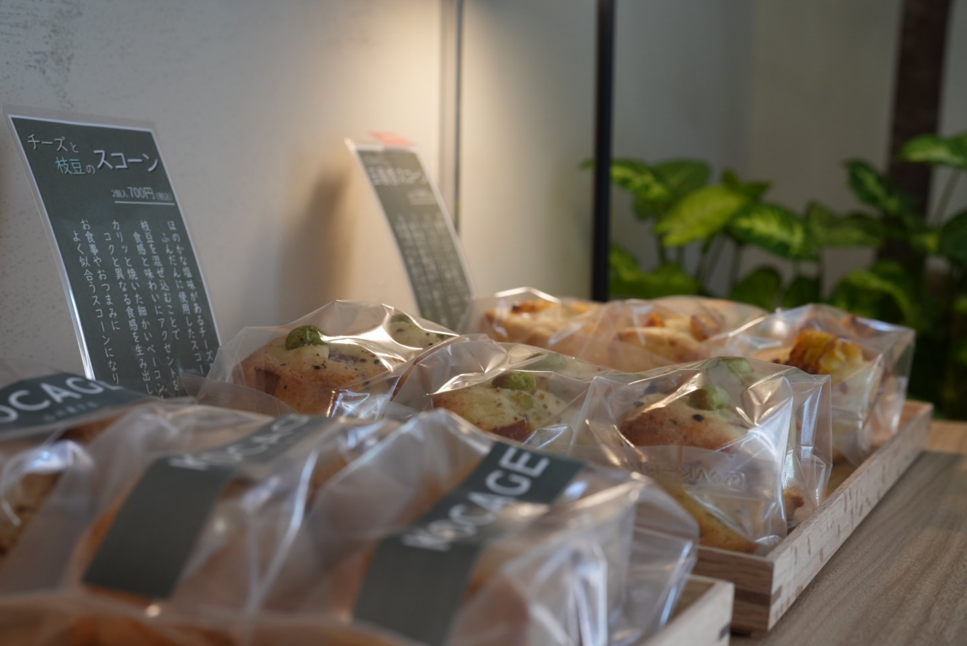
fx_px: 1505
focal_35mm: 56
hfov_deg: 35.6
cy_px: 339
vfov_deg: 24.2
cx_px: 473
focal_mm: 50
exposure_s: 1/50
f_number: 8
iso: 1250
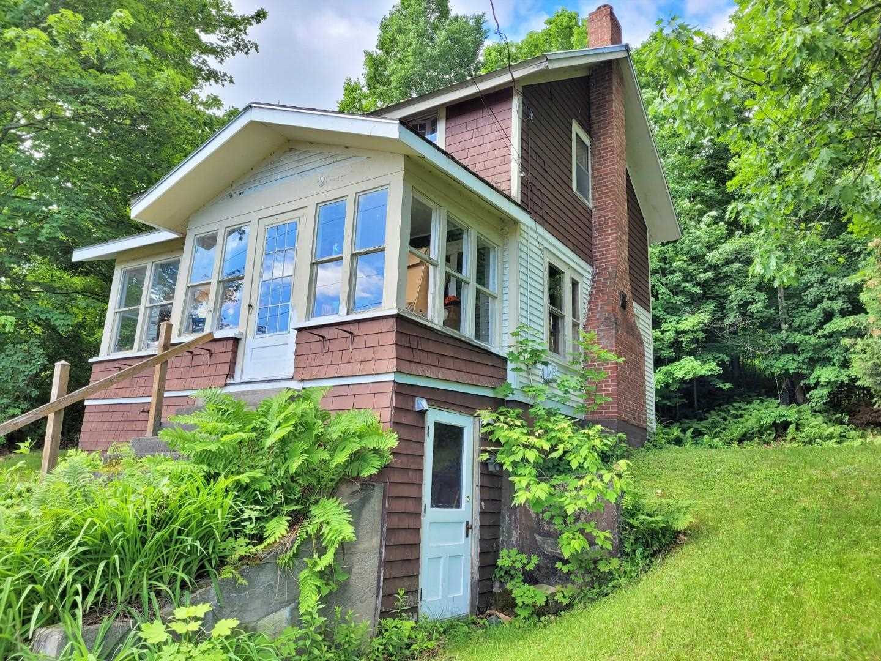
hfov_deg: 67.3
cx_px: 440
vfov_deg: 53.1
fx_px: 662
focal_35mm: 26
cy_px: 330
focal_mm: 5.4
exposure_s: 1/489
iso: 40
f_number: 1.8
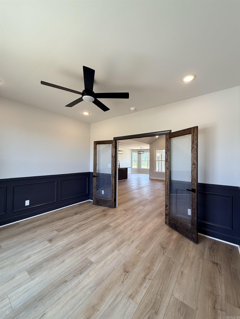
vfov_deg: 102.1
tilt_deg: +1.2
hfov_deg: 85.7
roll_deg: -0.7
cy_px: 160
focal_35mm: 14
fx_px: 129
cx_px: 120
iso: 100
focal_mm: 2.22
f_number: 2.2
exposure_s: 1/120
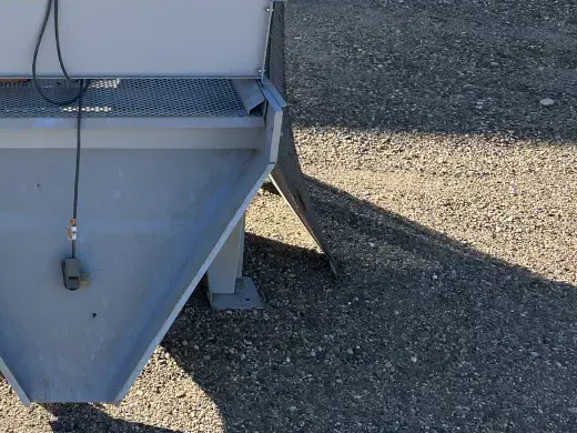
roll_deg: +0.1
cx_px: 48
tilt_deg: -20.1
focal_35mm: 48
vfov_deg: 29.9
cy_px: 120
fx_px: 800
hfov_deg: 36.9
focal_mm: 5.7
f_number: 1.5
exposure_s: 1/1431
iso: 50
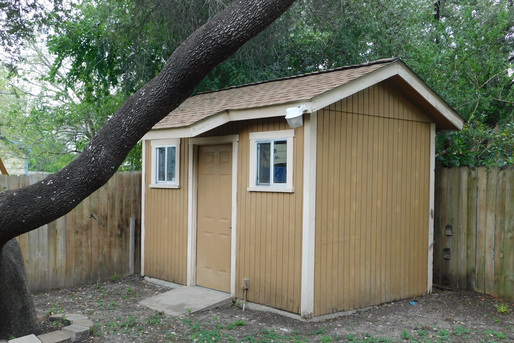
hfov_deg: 46.4
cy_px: 194
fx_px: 600
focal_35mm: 42
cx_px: 256
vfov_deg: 31.9
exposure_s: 1/60
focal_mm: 7.1
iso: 125
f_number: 3.6
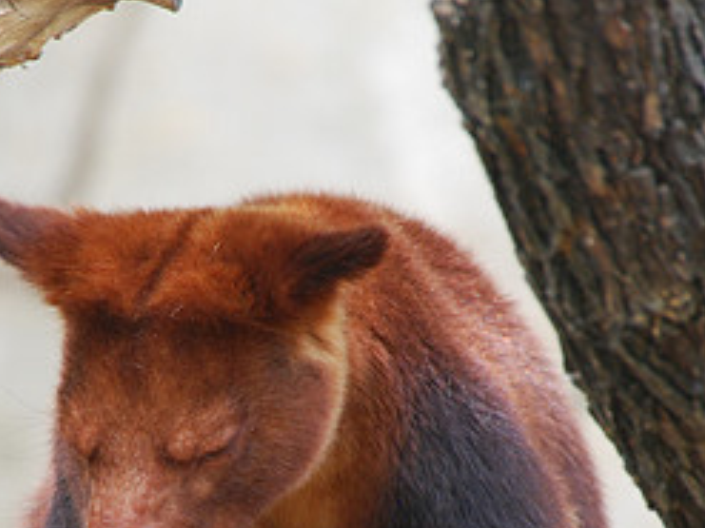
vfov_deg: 1.8
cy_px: 460
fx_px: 16570
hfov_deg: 2.4
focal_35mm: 814
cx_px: 188
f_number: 6.3
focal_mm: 240
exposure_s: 1/60
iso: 400
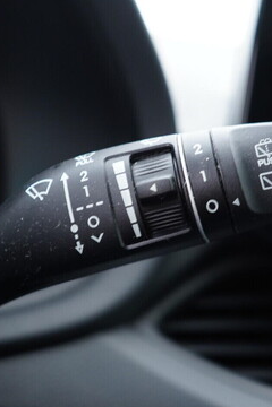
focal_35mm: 55
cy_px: 206
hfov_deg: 24.6
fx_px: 623
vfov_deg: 36.2
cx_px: 135
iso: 320
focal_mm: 24
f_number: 2.8
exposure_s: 1/40
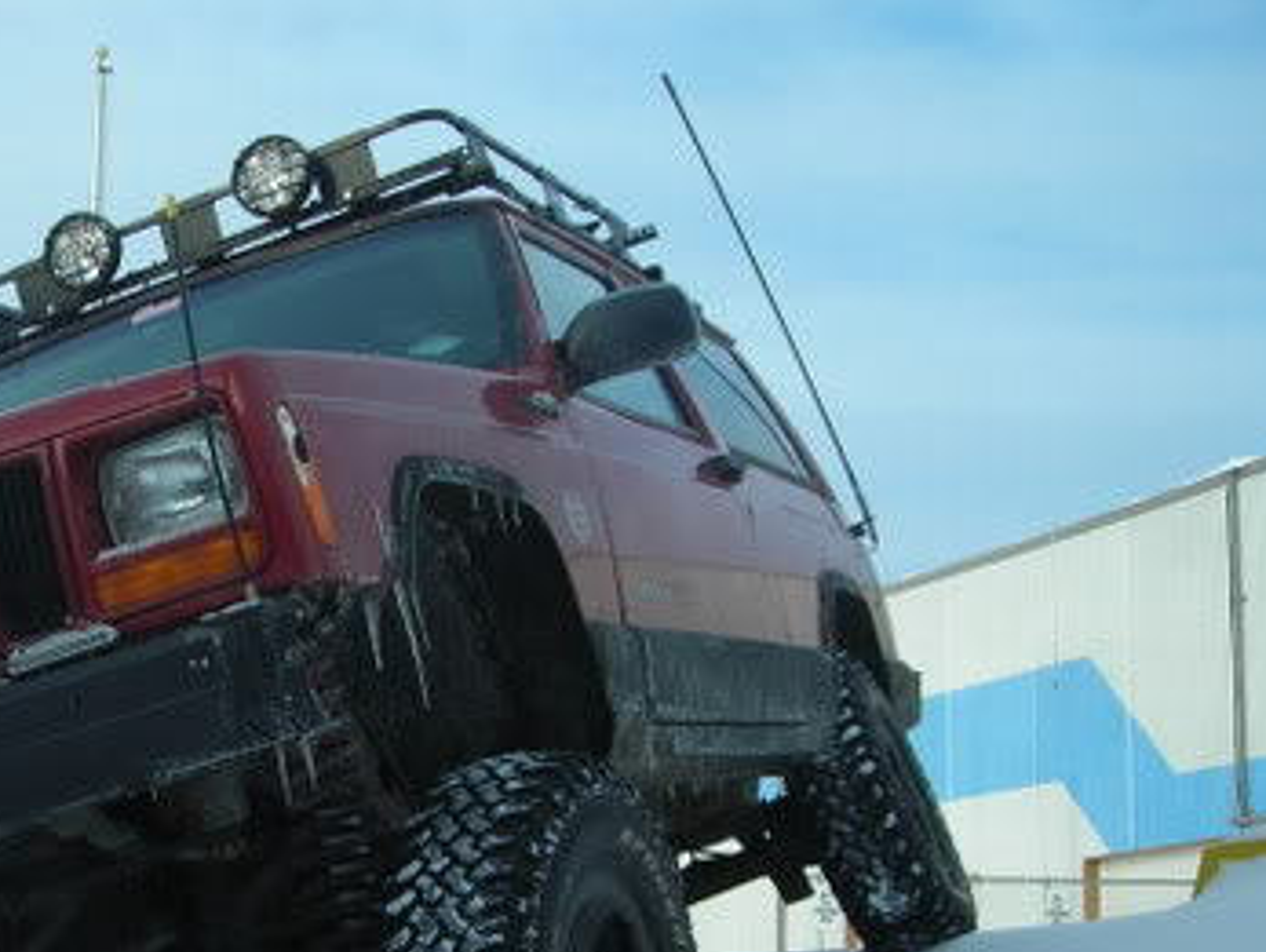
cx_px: 146
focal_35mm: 70
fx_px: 2563
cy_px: 719
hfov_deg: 26.9
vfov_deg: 20.9
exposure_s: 1/420
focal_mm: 6.3
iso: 50
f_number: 3.2
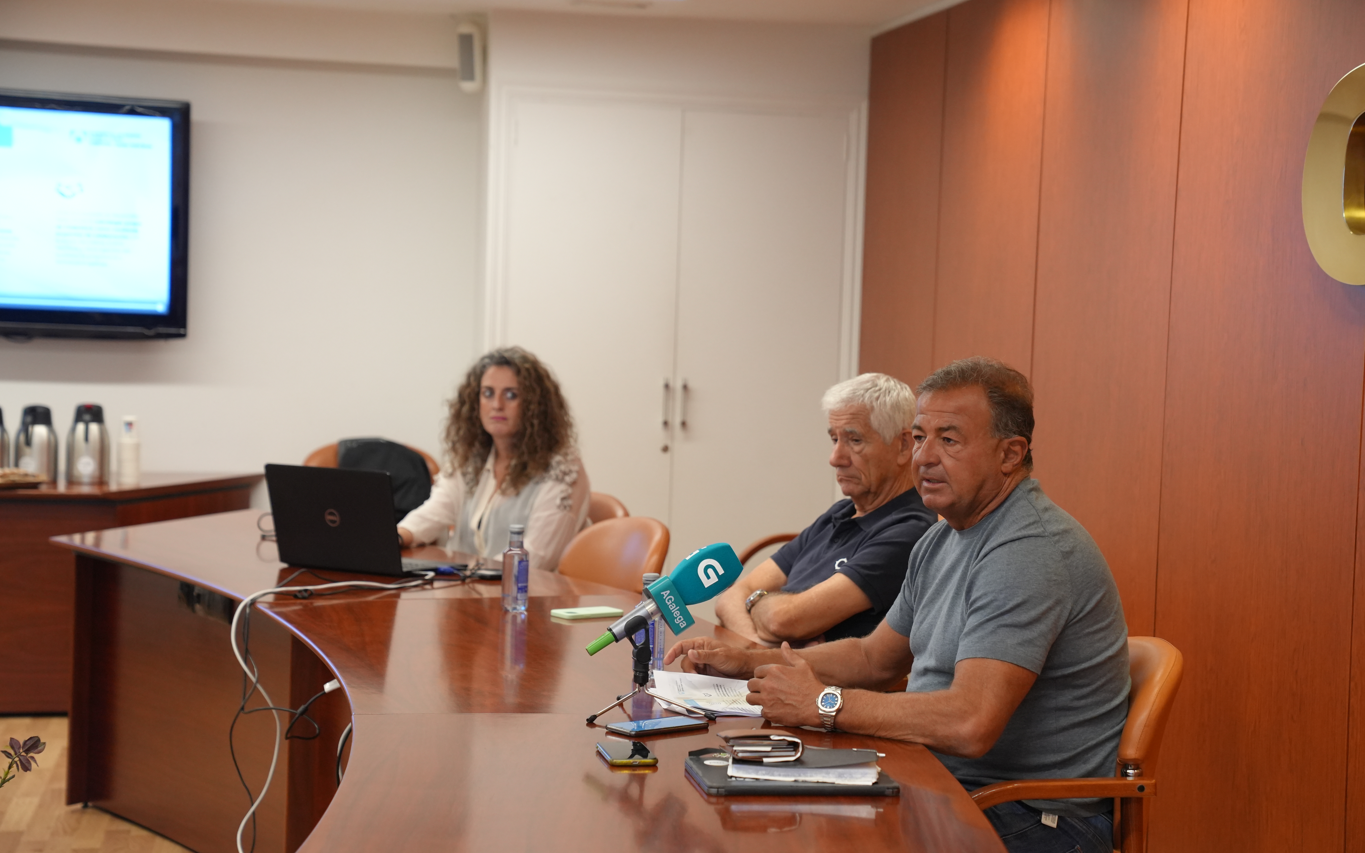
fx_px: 2641
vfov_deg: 18.3
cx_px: 684
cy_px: 446
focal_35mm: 71
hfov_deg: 29.0
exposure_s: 1/160
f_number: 4
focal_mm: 69
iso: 2500
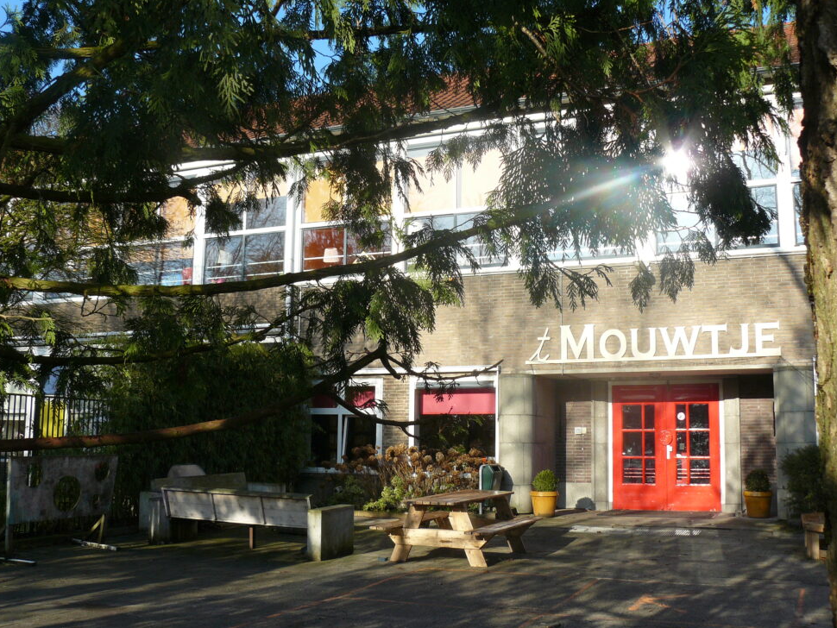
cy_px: 302
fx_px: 919
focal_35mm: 38
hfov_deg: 49.0
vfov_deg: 37.7
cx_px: 418
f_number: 5
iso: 100
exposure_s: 1/250
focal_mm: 6
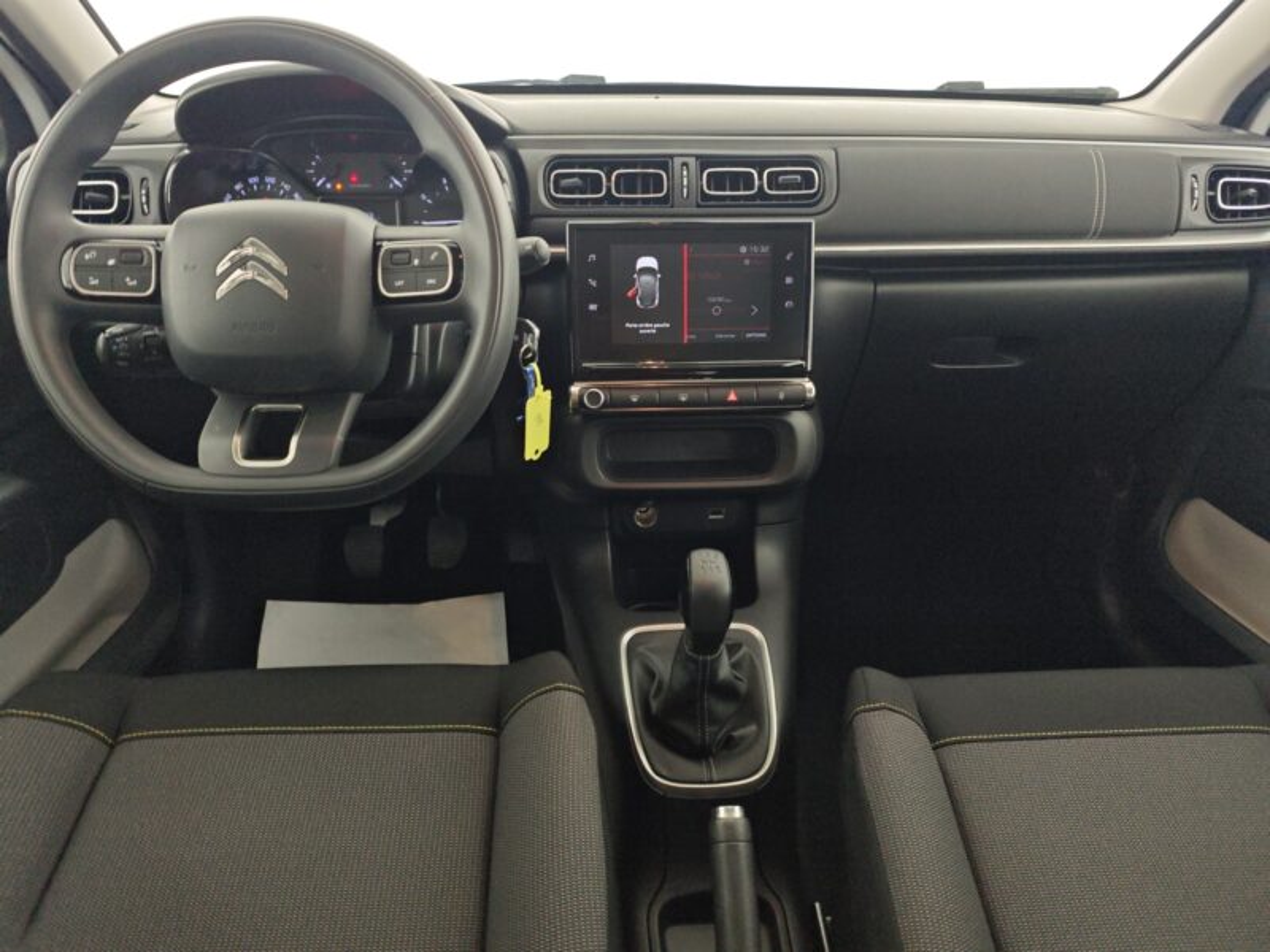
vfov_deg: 58.9
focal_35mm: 23
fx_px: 844
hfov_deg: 73.9
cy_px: 476
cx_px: 635
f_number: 1.6
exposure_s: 1/100
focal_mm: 6.55
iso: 164
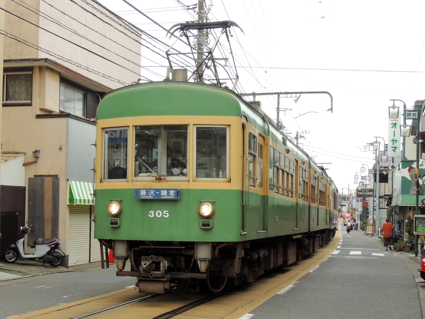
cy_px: 160
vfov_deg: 29.1
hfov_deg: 38.2
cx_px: 212
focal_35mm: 50
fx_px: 614
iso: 200
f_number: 5.7
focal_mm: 8.9
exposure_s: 1/320
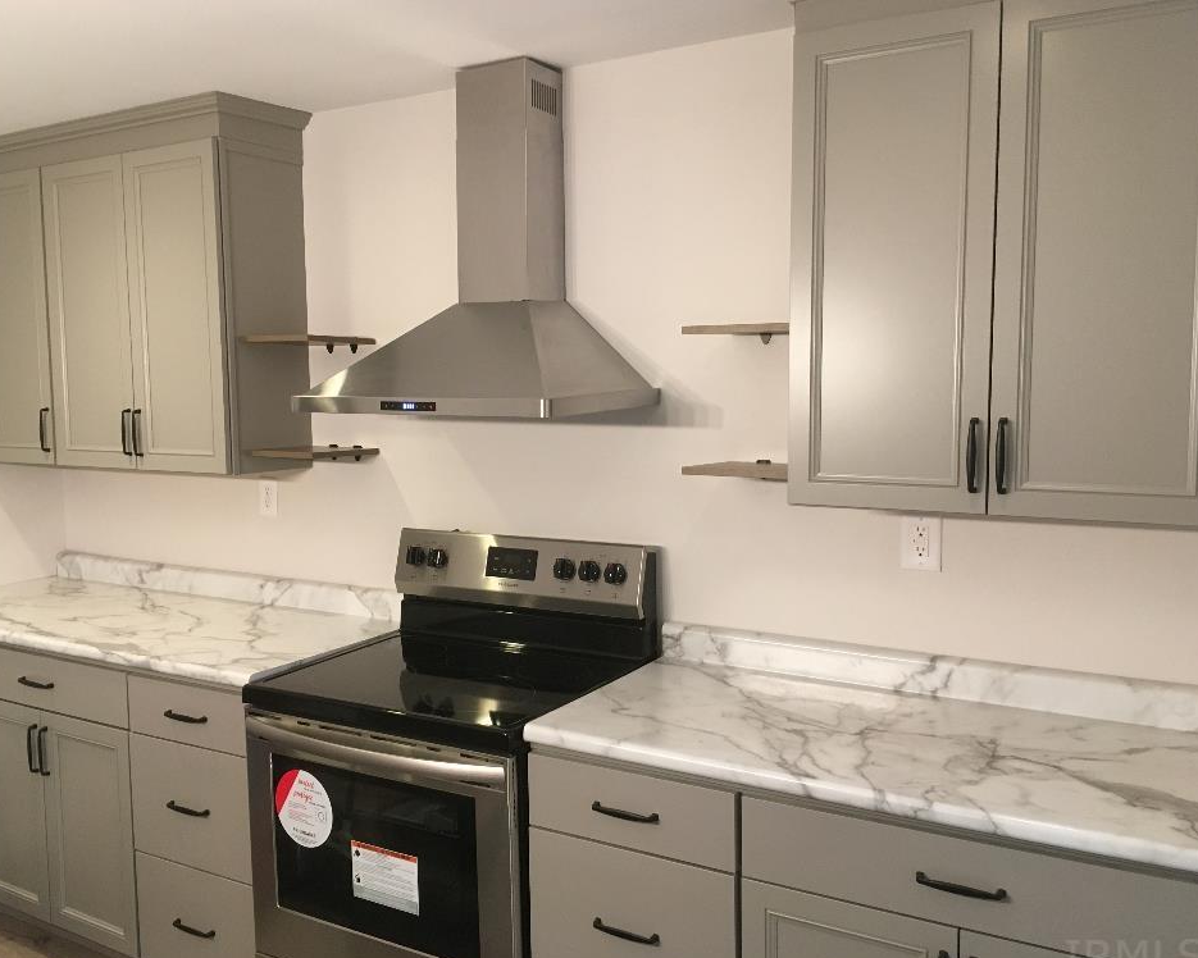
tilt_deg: -6.7
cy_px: 482
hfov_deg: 57.1
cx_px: 560
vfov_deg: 47.1
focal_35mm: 31
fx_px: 1099
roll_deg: +1.5
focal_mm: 4.15
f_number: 2.2
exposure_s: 1/30
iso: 125
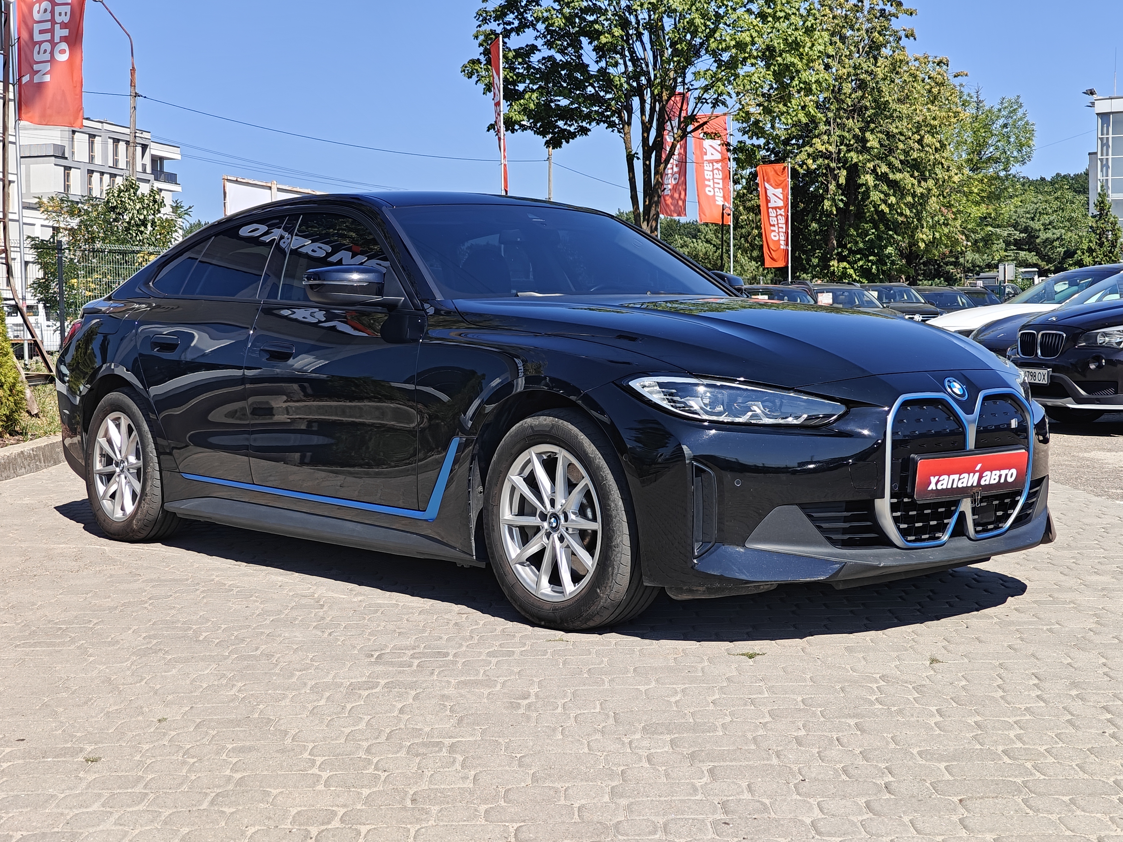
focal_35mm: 47
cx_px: 562
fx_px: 1525
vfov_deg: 30.9
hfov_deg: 40.4
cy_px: 421
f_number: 2
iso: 50
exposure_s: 1/1237
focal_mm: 7.08
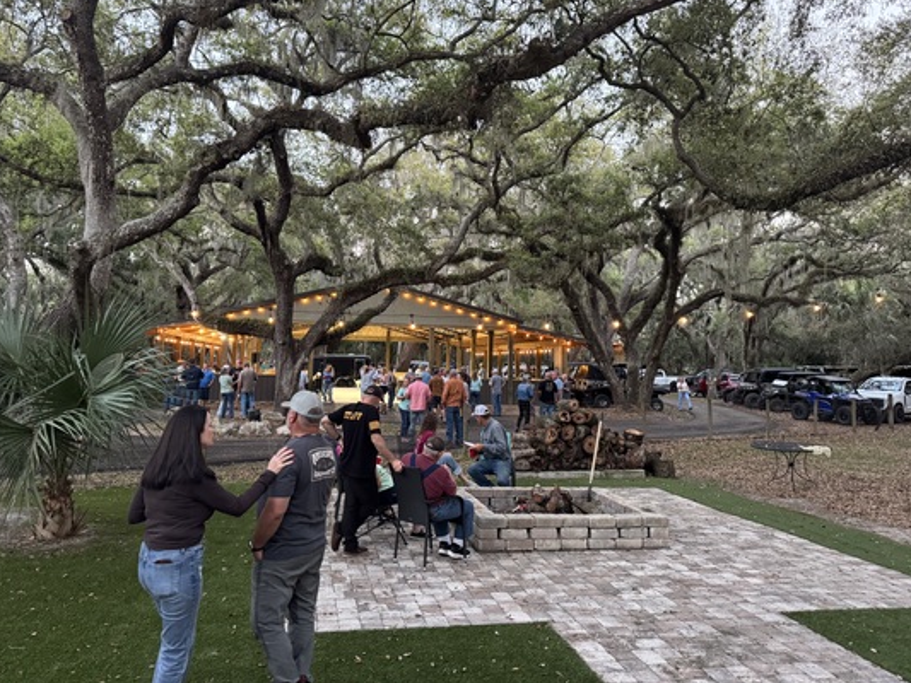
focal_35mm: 27
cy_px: 302
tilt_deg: +3.6
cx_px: 426
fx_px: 711
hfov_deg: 65.2
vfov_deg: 51.3
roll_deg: -1.6
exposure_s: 1/60
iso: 800
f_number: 1.78
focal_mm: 6.76
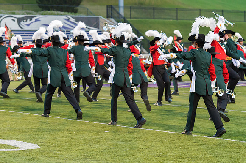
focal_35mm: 148
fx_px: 1011
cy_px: 69
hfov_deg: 13.9
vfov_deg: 9.3
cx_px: 138
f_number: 5
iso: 3200
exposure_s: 1/640
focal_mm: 112
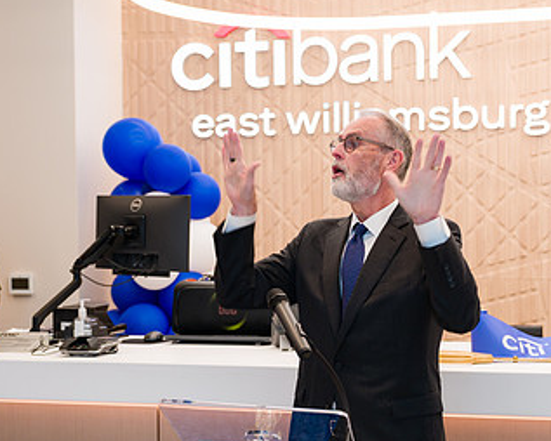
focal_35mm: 70
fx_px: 1142
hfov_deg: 27.0
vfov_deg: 21.9
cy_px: 259
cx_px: 357
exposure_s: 1/200
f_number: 3.2
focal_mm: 38
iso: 400
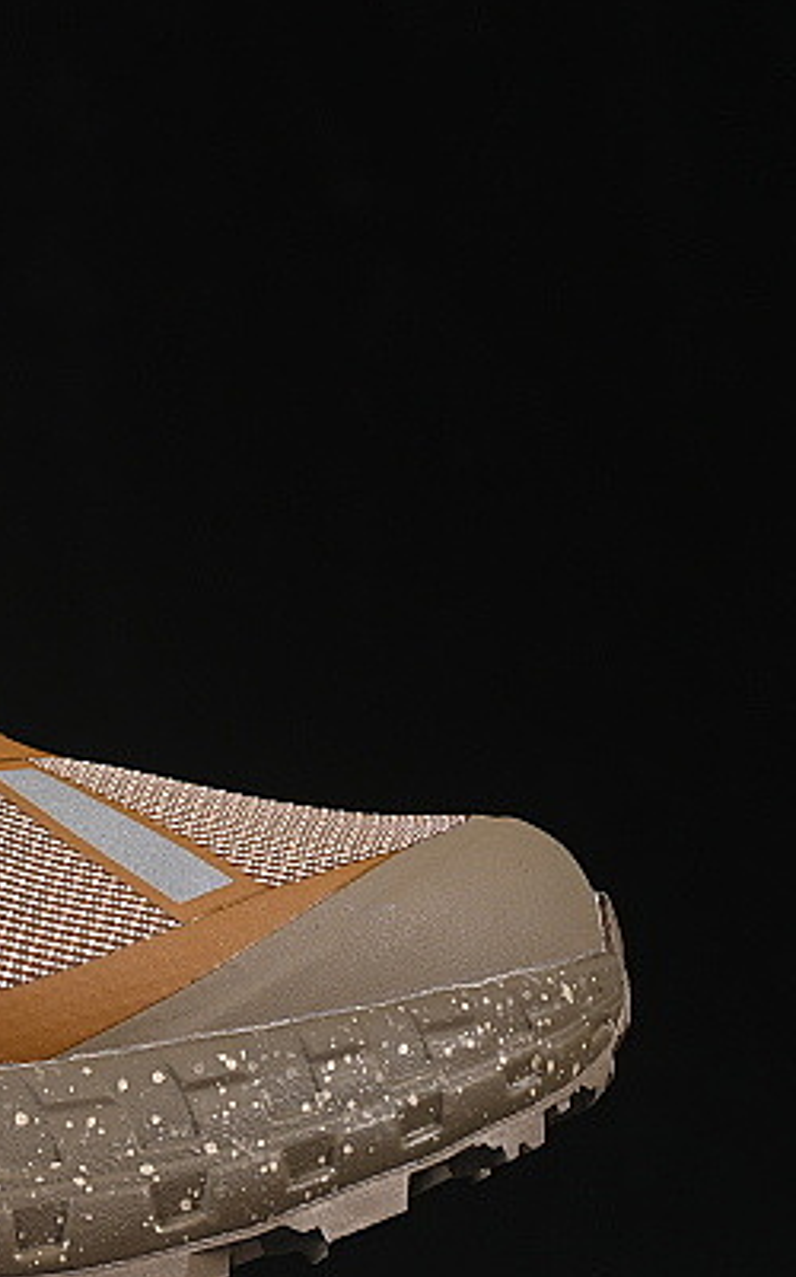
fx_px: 7163
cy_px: 618
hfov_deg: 6.3
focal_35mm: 206
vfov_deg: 10.2
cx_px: -516
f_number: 7.1
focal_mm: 50
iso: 160
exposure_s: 1/80
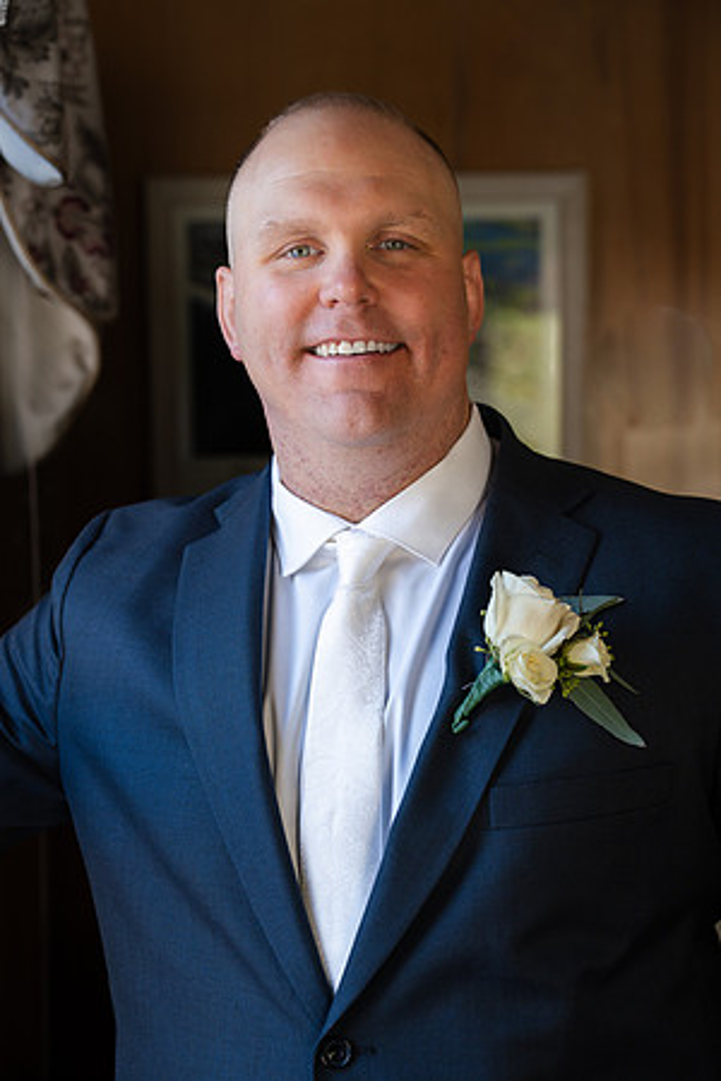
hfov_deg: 17.3
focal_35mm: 79
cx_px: 360
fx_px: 2373
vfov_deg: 25.7
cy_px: 540
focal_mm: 79
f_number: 4
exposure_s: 1/200
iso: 250
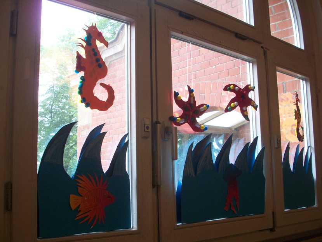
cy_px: 121
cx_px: 161
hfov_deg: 50.1
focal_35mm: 37
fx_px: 344
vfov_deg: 38.7
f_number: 2.8
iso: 80
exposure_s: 1/56.6
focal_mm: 6.2
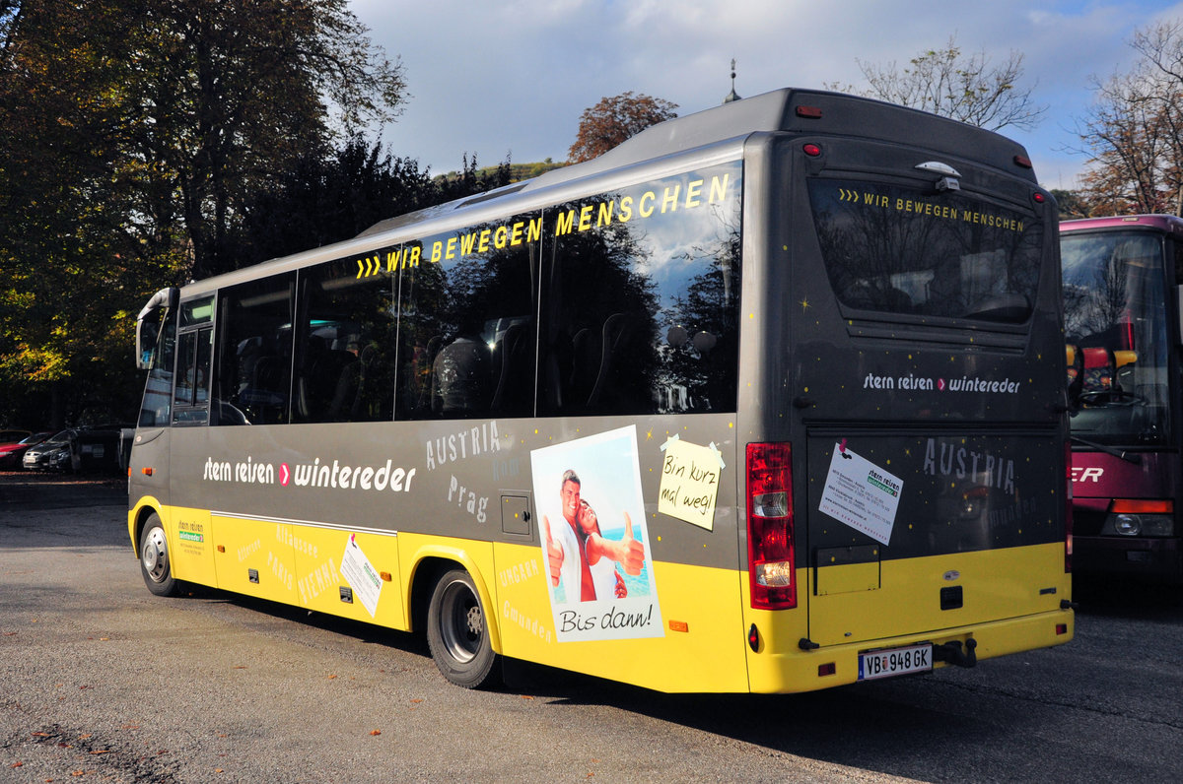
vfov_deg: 35.4
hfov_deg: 51.4
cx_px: 592
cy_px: 392
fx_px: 1230
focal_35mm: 38
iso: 500
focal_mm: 25
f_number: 4
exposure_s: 1/4000
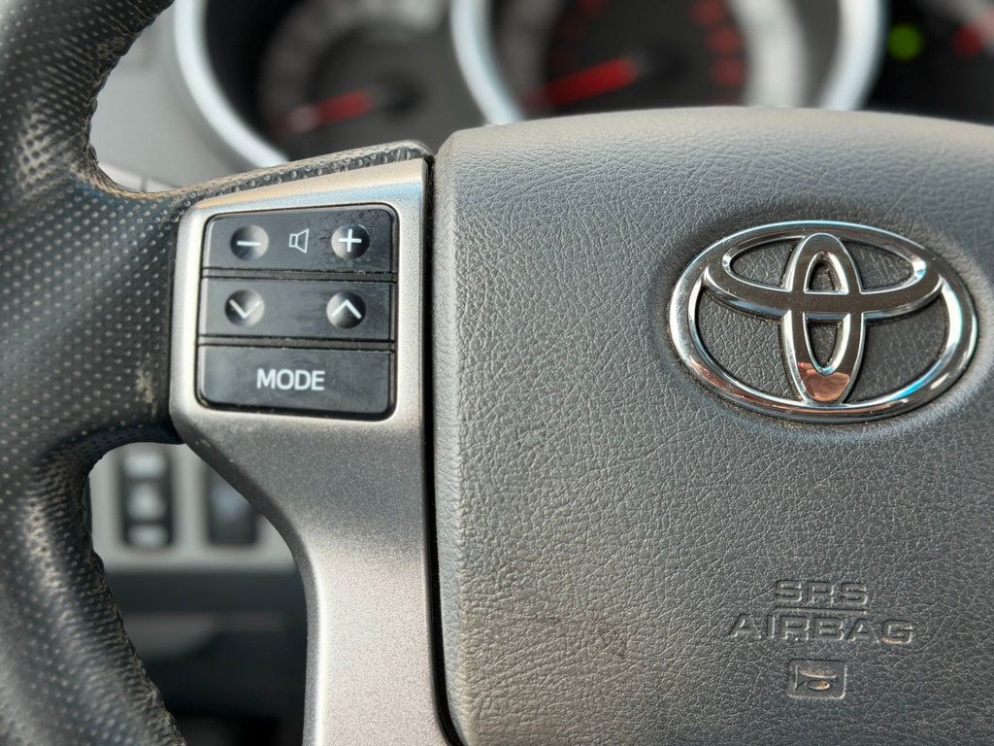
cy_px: 373
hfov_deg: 39.7
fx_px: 1378
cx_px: 497
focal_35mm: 48
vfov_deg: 30.3
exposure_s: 1/151
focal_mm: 6.76
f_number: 1.78
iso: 160
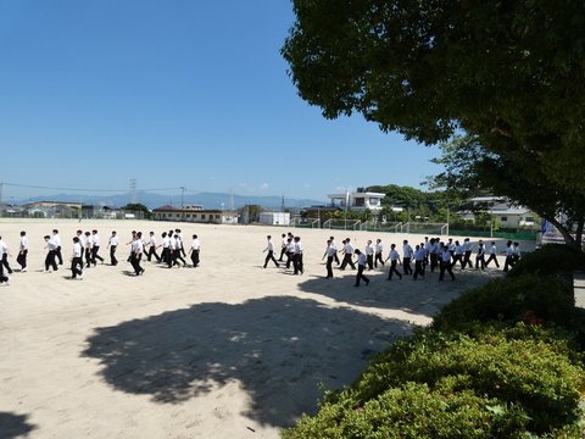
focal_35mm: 20
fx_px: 338
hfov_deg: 81.7
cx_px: 292
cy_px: 220
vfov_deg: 66.0
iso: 80
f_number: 3.5
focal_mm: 3.6
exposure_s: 1/1000
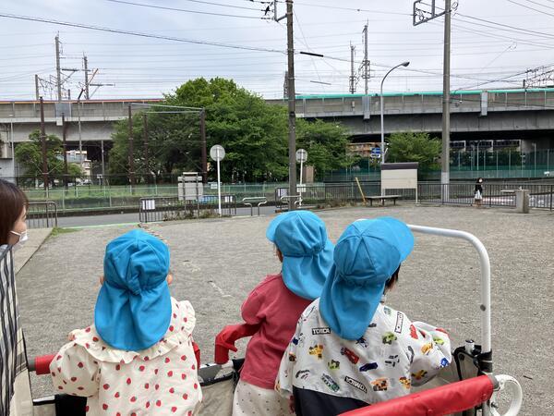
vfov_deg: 49.7
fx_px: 448
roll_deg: +0.8
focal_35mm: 28
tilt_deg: -4.8
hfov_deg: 63.4
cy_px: 208
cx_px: 277
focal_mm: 3.99
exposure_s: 1/1517
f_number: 1.8
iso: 32
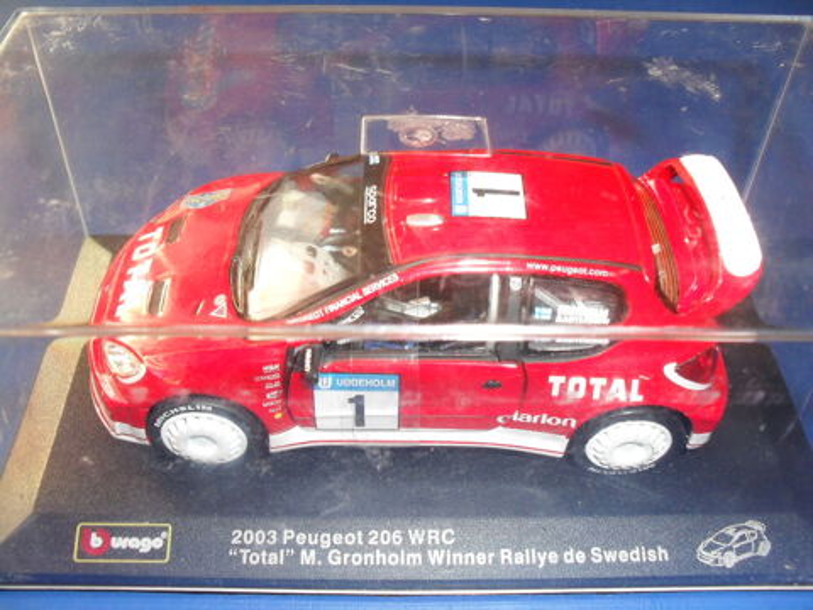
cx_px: 406
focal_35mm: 35
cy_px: 305
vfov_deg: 40.7
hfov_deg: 52.6
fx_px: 822
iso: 160
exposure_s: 1/45
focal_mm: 6.3
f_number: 3.2
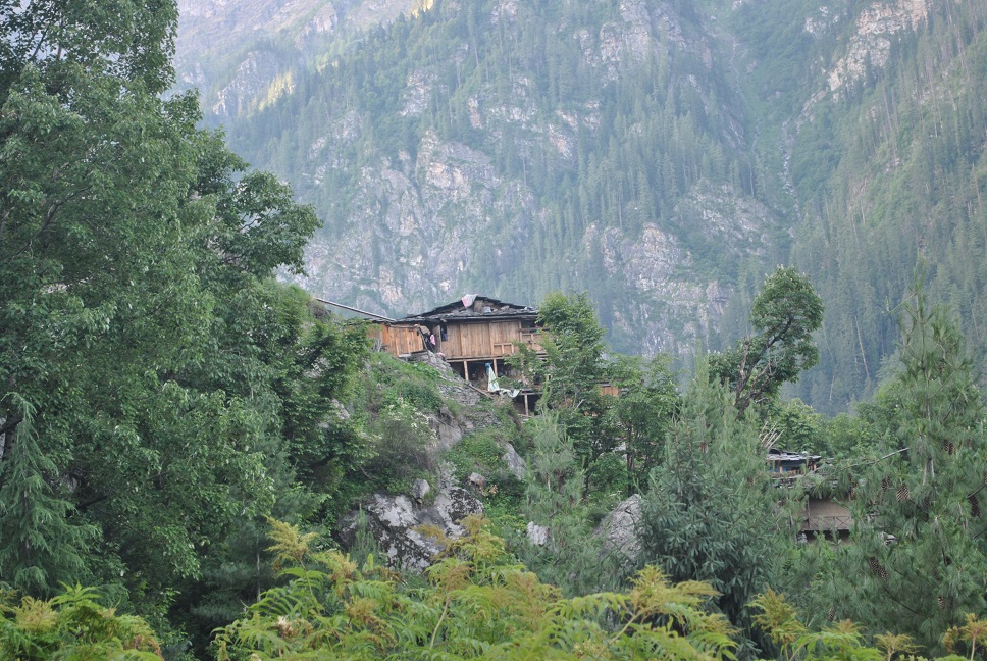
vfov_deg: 16.6
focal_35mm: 82
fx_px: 2265
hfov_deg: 24.6
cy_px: 330
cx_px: 494
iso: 220
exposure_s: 1/30
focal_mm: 55
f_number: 5.6
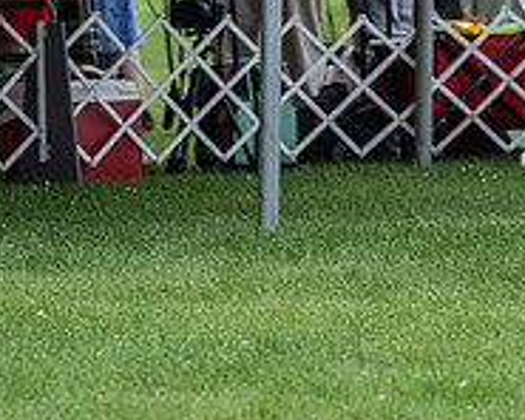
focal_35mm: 384
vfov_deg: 4.0
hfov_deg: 5.0
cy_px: -153
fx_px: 5967
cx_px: 589
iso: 100
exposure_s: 1/640
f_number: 3.5
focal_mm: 112
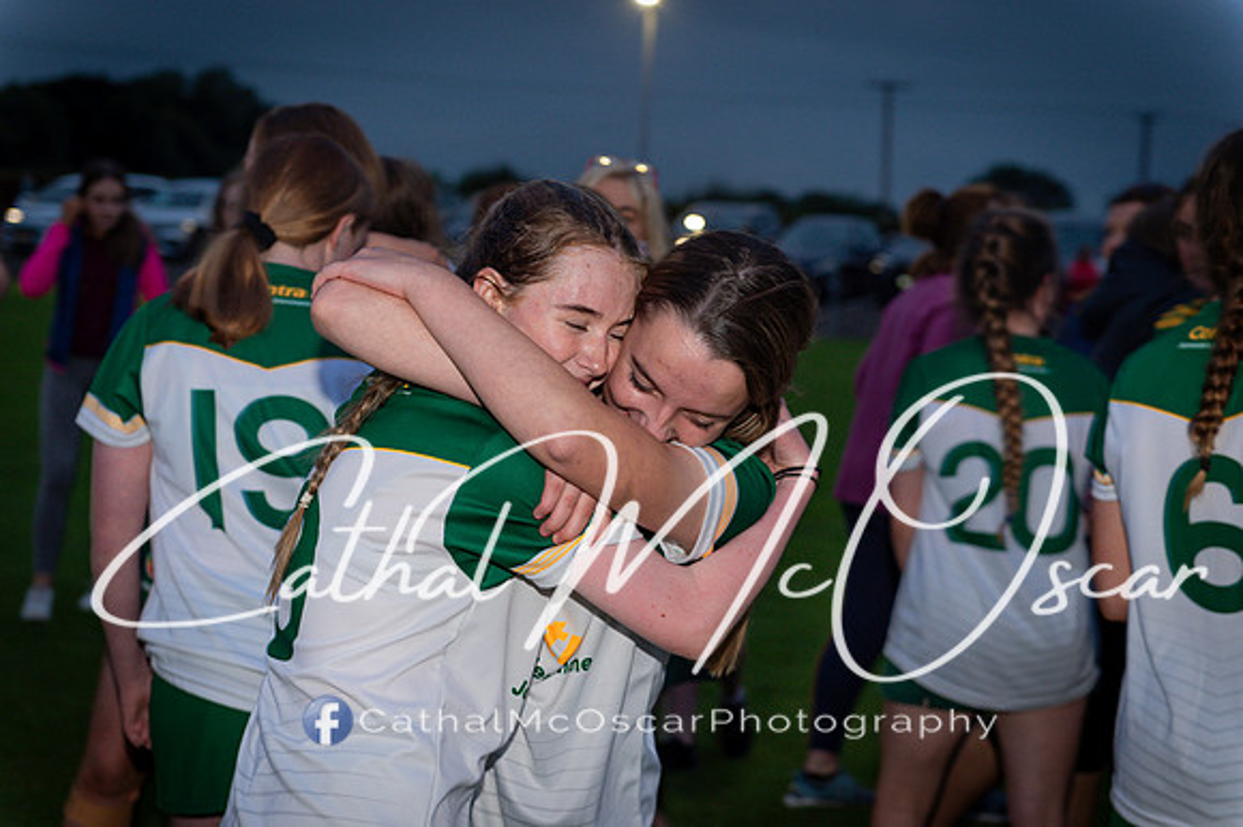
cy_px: 414
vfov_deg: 19.4
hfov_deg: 28.9
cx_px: 622
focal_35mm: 70
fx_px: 2415
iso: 1600
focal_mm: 70
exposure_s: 1/60
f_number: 2.8
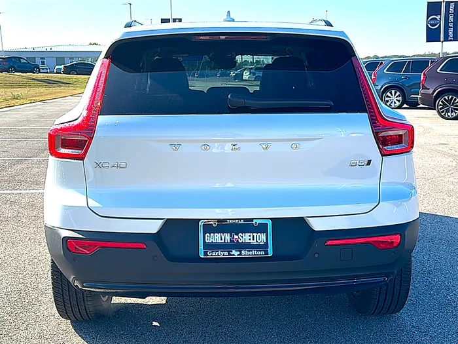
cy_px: 172
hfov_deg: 49.0
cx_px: 229
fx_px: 503
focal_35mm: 38
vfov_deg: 37.7
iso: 80
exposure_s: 1/3268
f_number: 1.78
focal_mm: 6.86
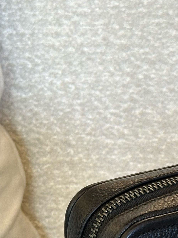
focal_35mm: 157
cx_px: 114
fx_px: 1076
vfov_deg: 12.2
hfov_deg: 9.4
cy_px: 302
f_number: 1.78
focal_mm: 6.86
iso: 125
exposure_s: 1/50
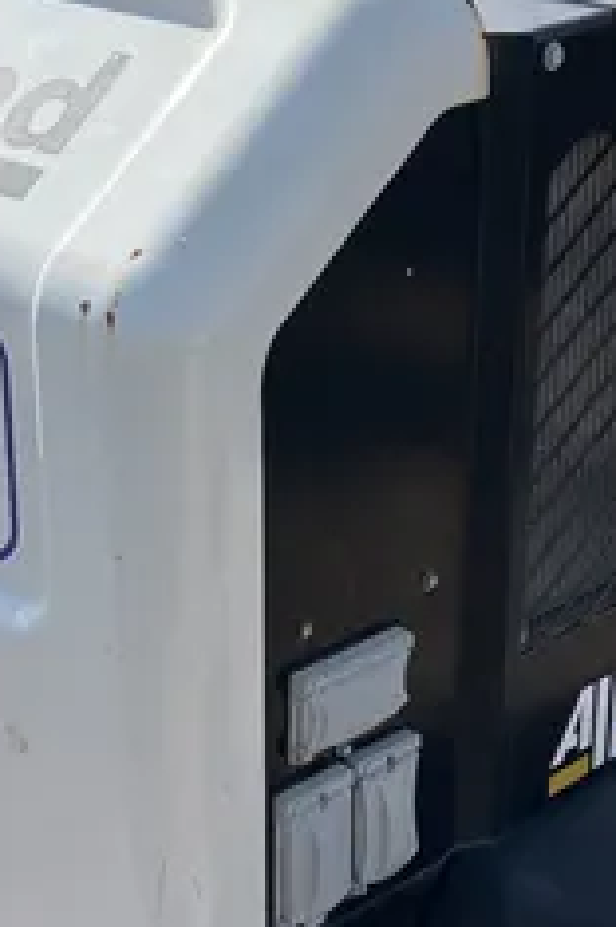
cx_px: 371
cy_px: 621
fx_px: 2342
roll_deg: -2.8
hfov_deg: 15.0
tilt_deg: -20.9
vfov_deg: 22.3
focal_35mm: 91
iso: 32
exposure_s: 1/1350
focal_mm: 3.99
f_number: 1.8
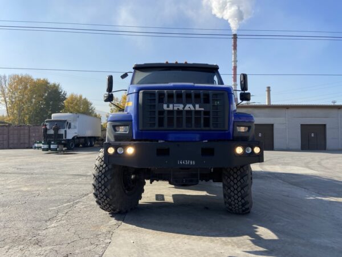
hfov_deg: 67.3
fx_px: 257
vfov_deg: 53.1
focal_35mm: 26
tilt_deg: +1.8
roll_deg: -0.1
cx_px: 171
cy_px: 128
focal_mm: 4.25
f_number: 1.8
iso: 32
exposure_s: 1/2463
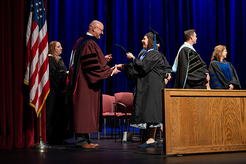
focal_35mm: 70
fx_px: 478
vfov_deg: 19.5
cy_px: 82
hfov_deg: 28.8
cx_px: 123
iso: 640
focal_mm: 70
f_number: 2.8
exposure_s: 1/250
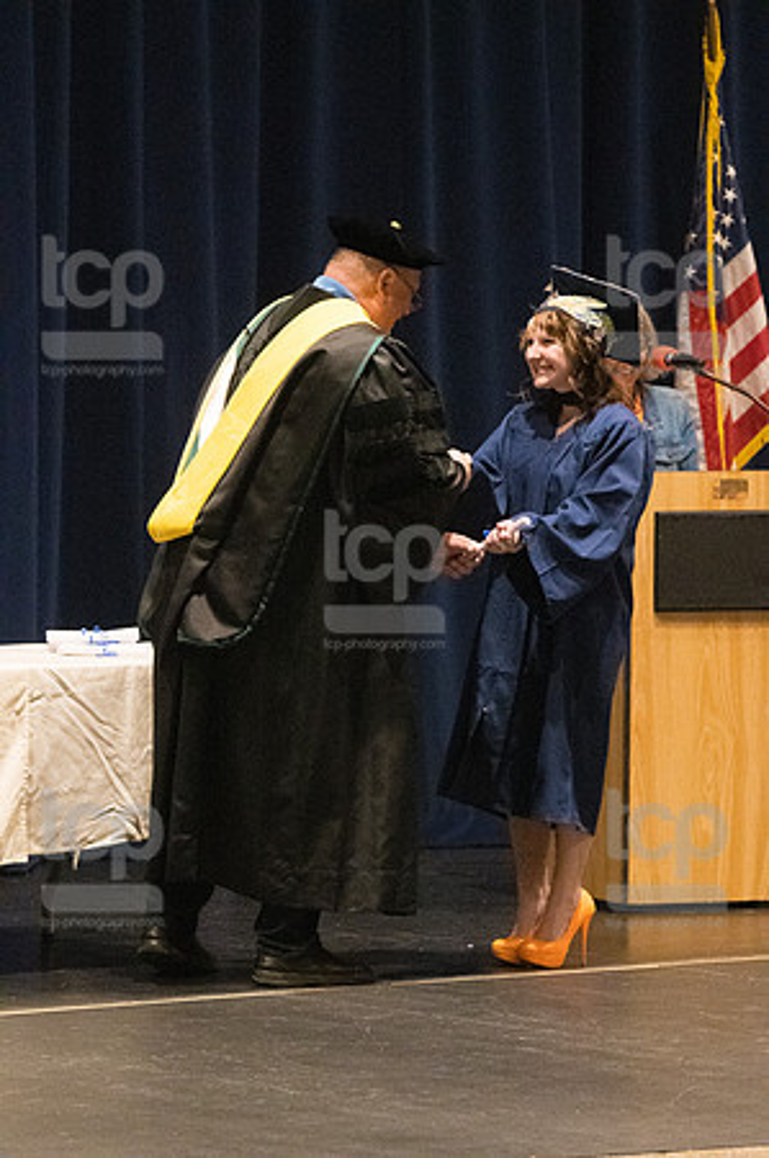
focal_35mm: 232
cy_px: 579
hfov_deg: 5.9
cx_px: 384
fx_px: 7450
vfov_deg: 8.9
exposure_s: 1/250
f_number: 4.5
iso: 8000
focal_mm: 155
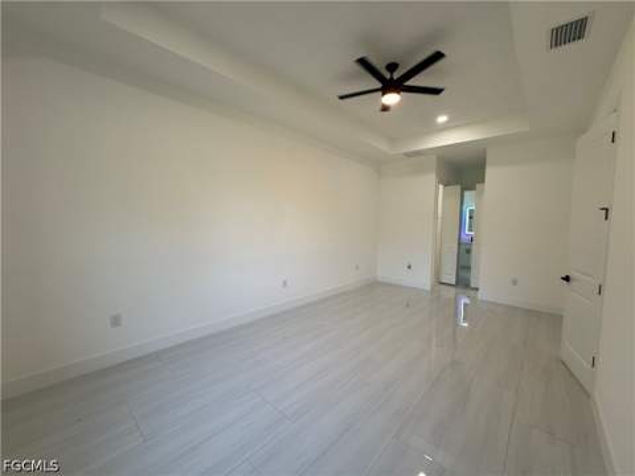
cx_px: 318
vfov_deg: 85.7
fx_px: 257
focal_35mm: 14
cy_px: 238
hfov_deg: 102.1
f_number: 2.2
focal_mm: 2.22
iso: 80
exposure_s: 1/120
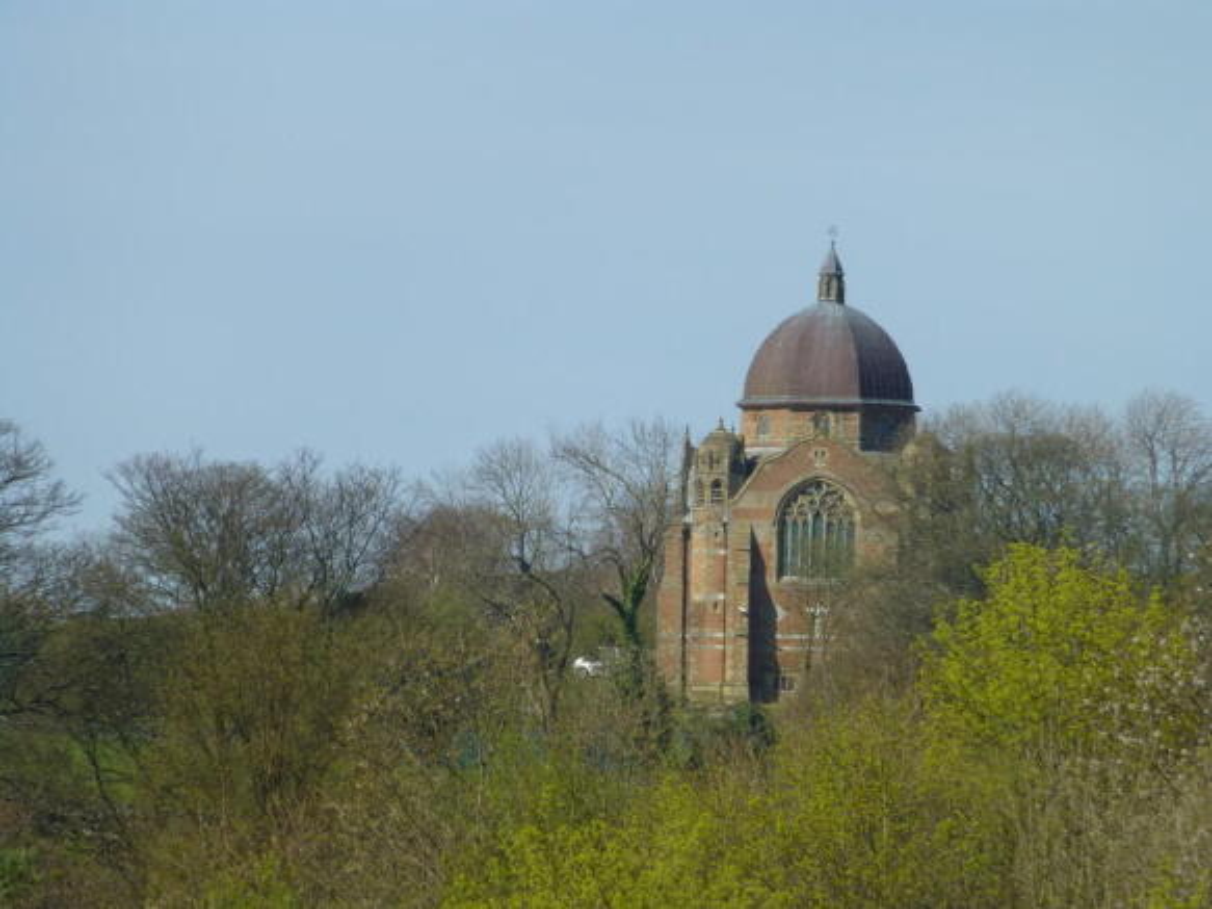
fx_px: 15963
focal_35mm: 456
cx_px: 606
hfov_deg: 4.3
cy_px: 454
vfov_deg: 3.3
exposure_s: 1/400
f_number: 6.3
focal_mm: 81.7
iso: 100
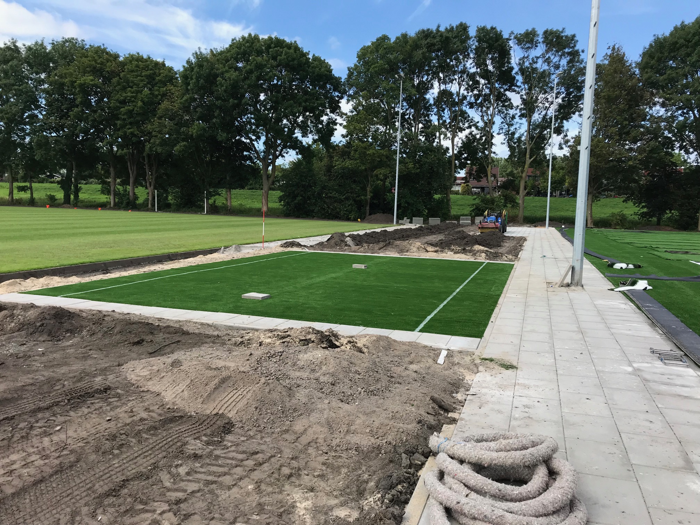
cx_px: 350
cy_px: 262
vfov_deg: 49.7
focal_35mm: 28
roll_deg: -1.7
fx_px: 566
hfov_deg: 63.4
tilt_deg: -4.6
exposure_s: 1/1473
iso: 20
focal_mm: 3.99
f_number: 1.8
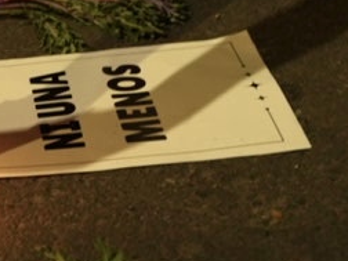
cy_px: -355
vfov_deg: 9.1
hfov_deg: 13.1
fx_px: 1488
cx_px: -28
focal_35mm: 148
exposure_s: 1/40
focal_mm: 24
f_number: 2.8
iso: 1000
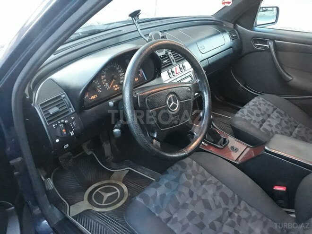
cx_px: 156
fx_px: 243
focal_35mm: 27
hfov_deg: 65.3
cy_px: 117
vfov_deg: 51.4
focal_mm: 3.71
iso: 800
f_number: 1.7
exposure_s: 1/17
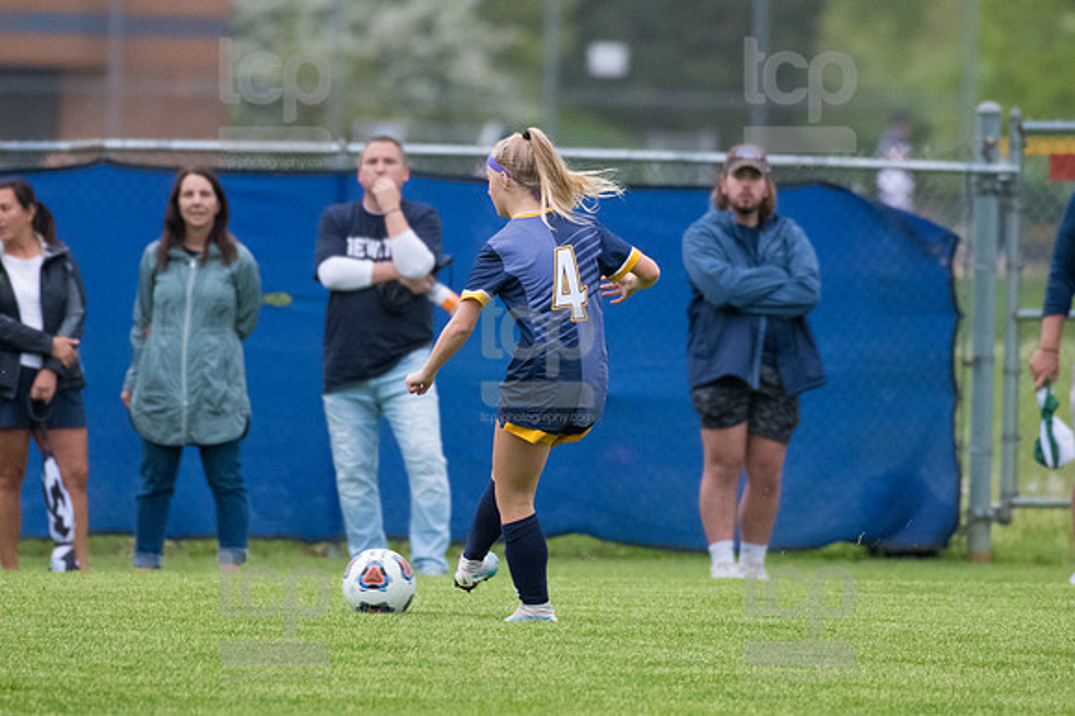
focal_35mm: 630
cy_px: 358
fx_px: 18801
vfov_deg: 2.2
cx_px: 538
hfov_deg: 3.3
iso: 4000
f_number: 5.6
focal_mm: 420
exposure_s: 1/1600
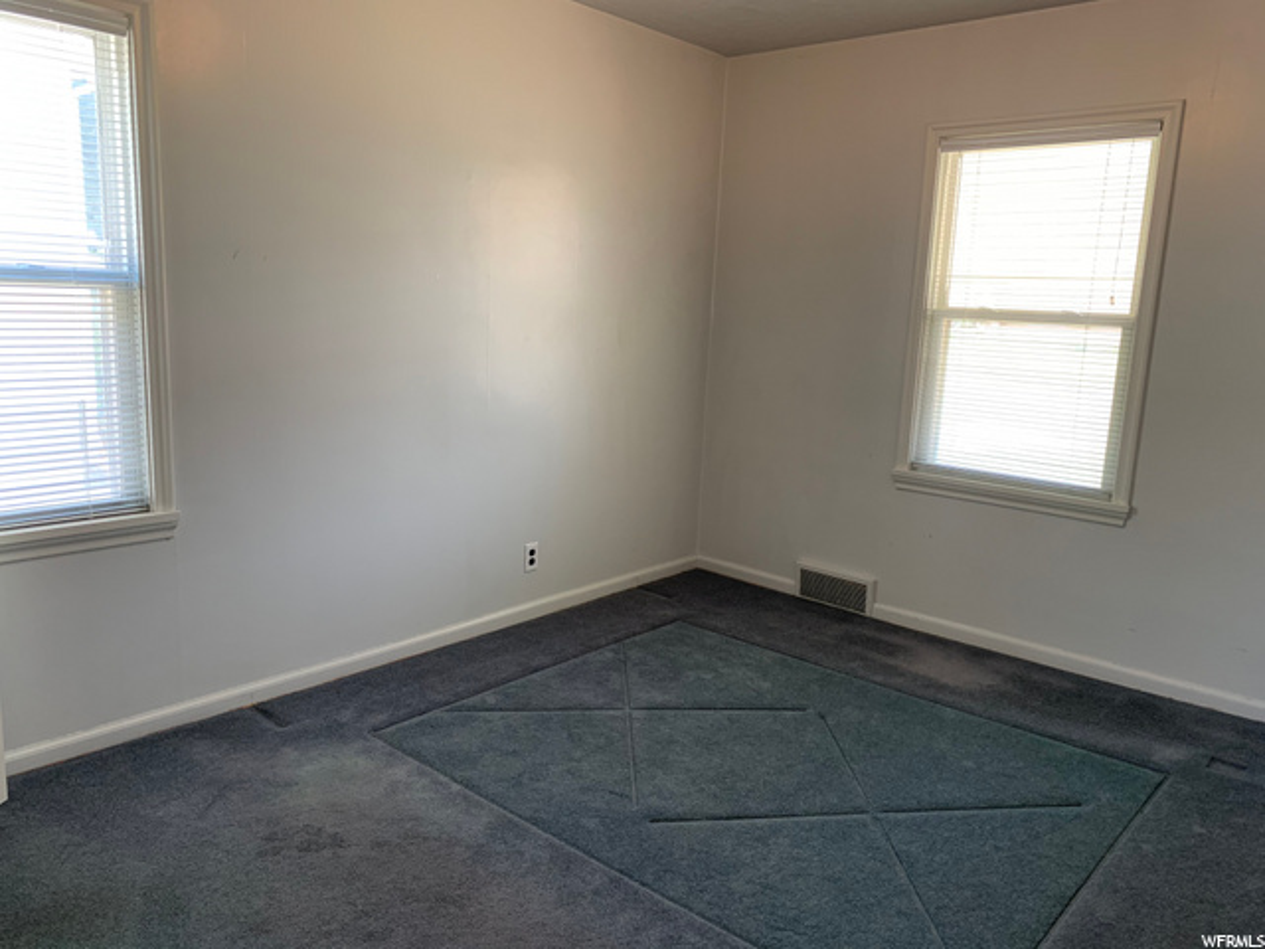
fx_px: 950
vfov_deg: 53.1
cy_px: 474
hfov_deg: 67.3
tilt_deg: -10.3
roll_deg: -2.5
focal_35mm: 26
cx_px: 632
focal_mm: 4.25
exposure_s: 1/60
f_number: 1.8
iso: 125
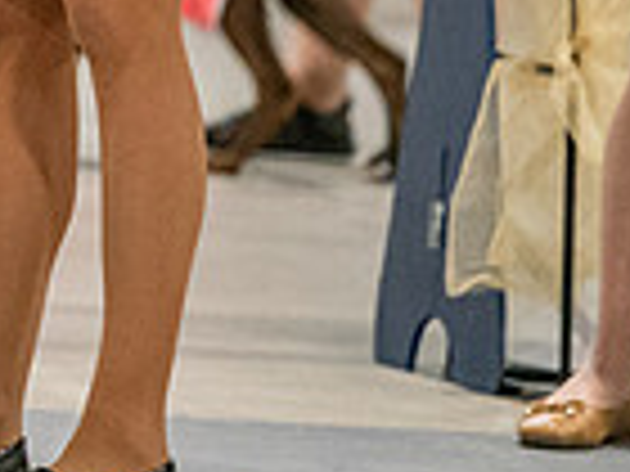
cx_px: -560
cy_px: -396
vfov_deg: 1.9
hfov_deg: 2.5
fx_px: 14123
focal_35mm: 776
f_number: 3.5
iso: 6400
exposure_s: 1/250
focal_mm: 167
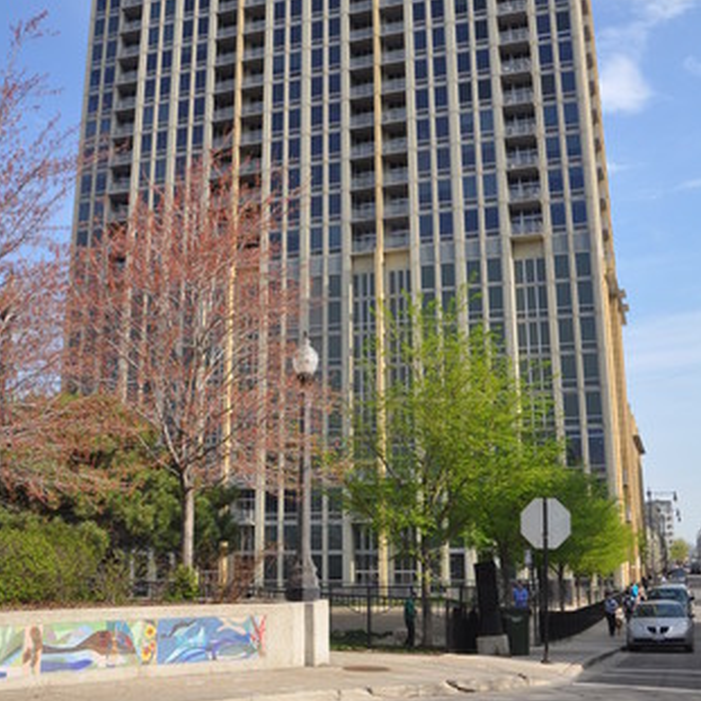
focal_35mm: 41
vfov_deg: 40.7
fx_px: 939
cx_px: 345
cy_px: 275
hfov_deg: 40.9
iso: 200
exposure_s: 1/320
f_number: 9
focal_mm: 20
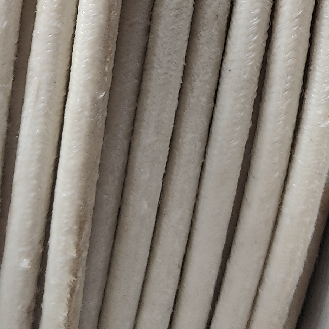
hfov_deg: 19.9
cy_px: -139
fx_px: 935
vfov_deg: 18.1
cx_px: 187
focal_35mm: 87
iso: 160
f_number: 1.8
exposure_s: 1/50
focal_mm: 6.06
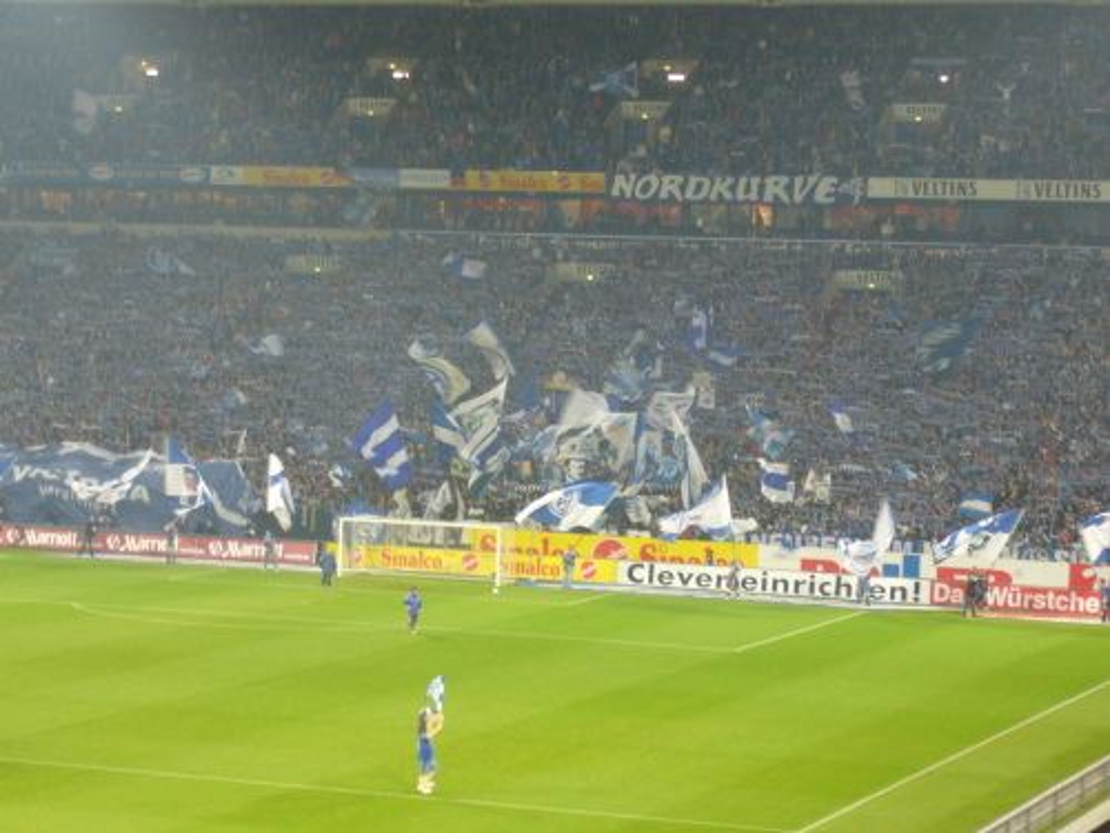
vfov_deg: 14.1
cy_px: 416
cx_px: 555
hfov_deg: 18.7
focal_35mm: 105
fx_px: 3367
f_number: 5
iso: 160
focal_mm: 17.4
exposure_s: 1/15
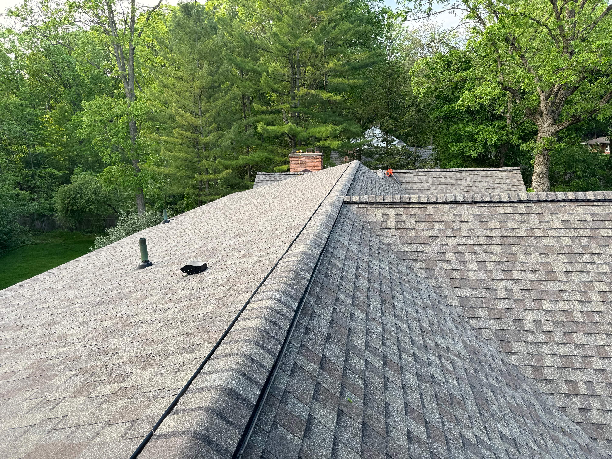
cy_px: 230
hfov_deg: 71.6
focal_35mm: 24
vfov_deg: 56.8
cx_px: 306
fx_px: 424
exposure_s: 1/273
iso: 64
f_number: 1.78
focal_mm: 6.76
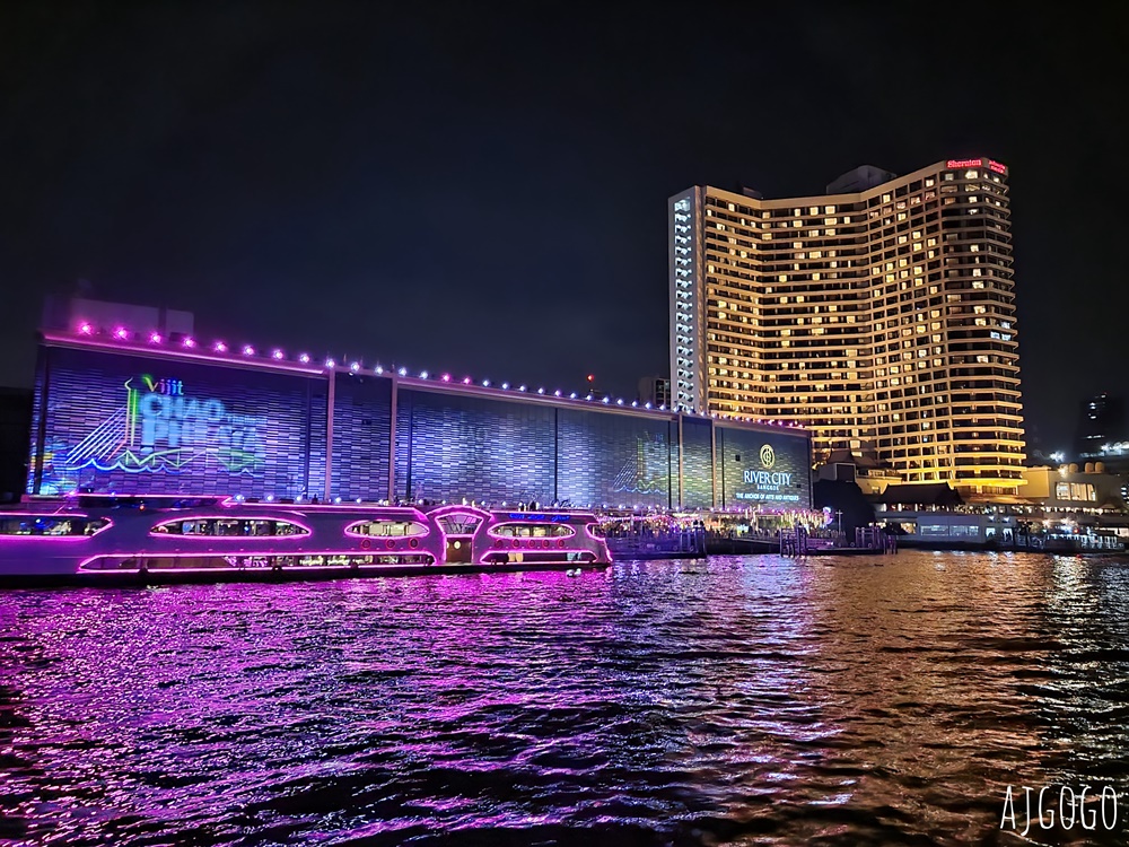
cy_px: 424
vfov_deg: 53.1
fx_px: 848
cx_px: 564
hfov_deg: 67.3
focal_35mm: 26
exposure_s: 1/8
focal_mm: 5.4
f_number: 1.8
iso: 250
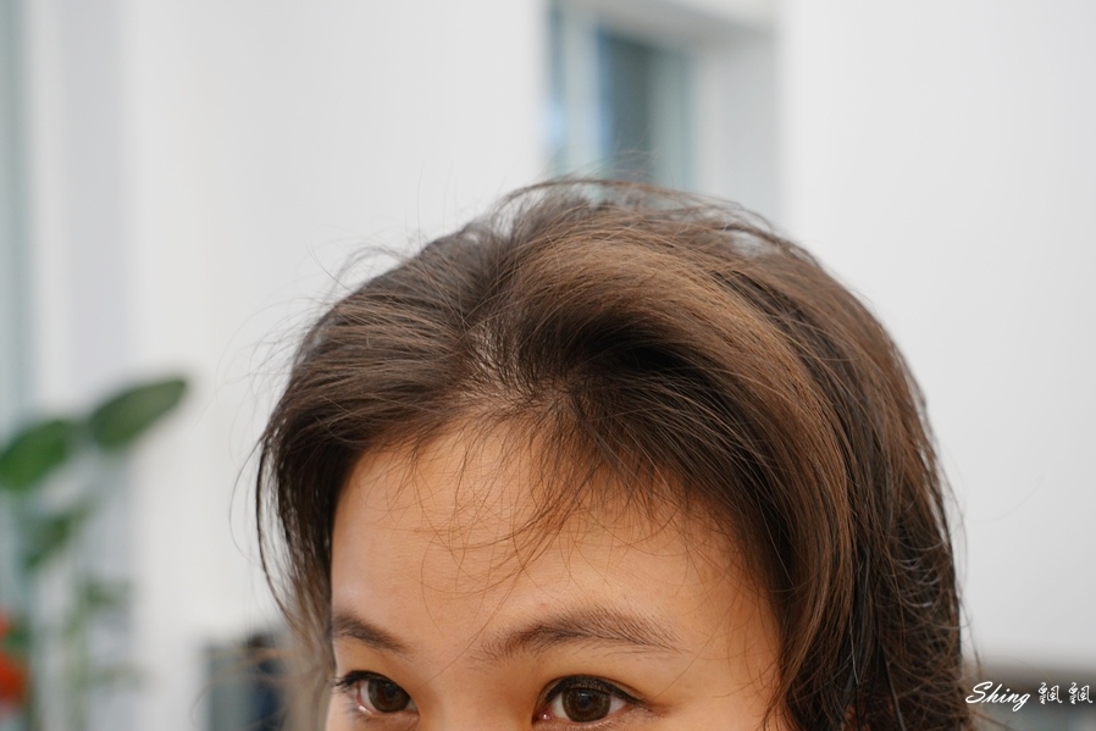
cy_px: 326
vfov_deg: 23.0
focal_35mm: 59
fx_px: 1796
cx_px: 504
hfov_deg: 33.9
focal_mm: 53
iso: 500
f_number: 5.6
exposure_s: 1/60
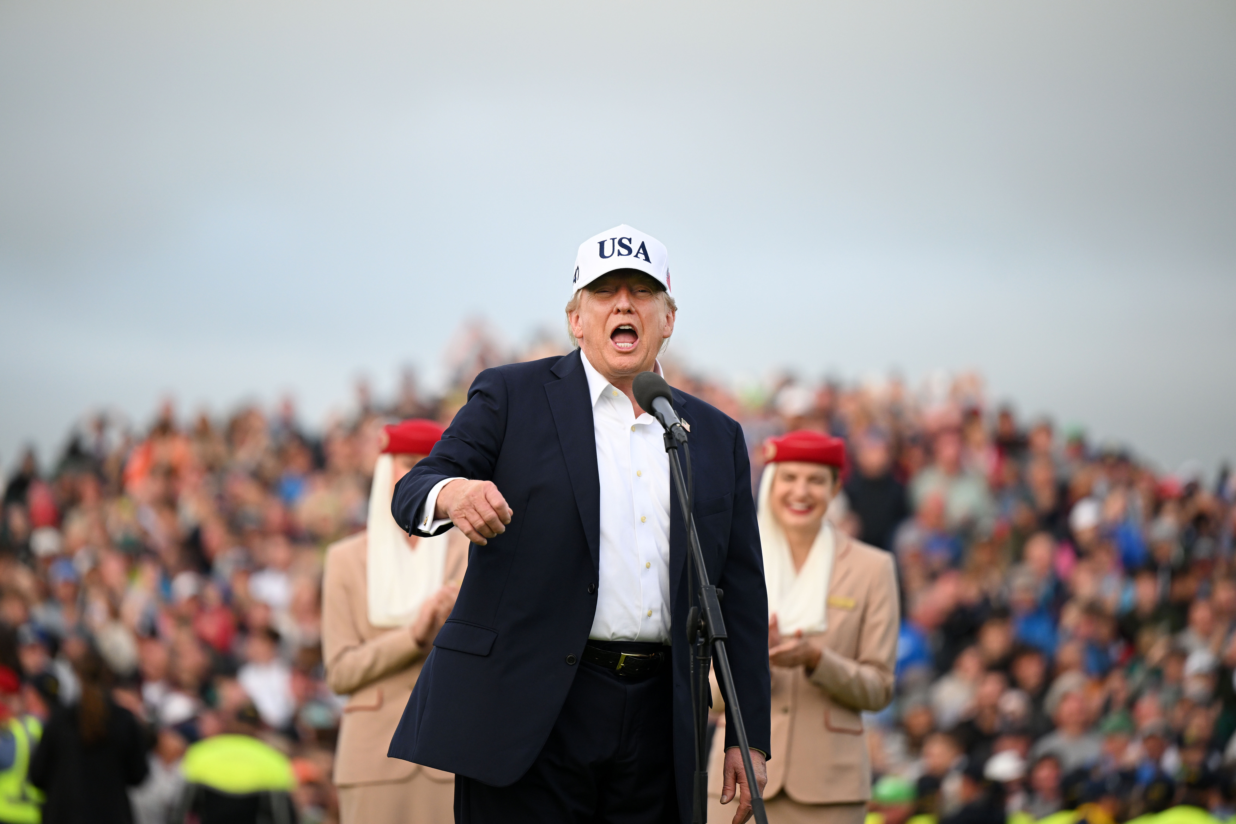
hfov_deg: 10.3
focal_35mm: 200
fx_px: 6866
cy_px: 412
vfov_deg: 6.9
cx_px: 618
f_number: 2.8
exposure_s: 1/3200
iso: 1000
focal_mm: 200
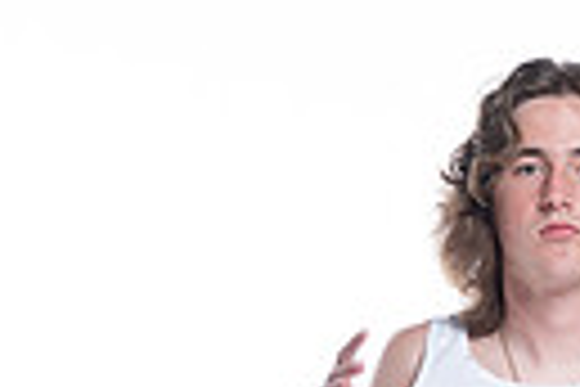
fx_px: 3592
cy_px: 914
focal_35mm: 223
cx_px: 450
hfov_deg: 9.2
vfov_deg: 5.9
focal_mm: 64
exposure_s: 1/250
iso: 400
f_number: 5.6
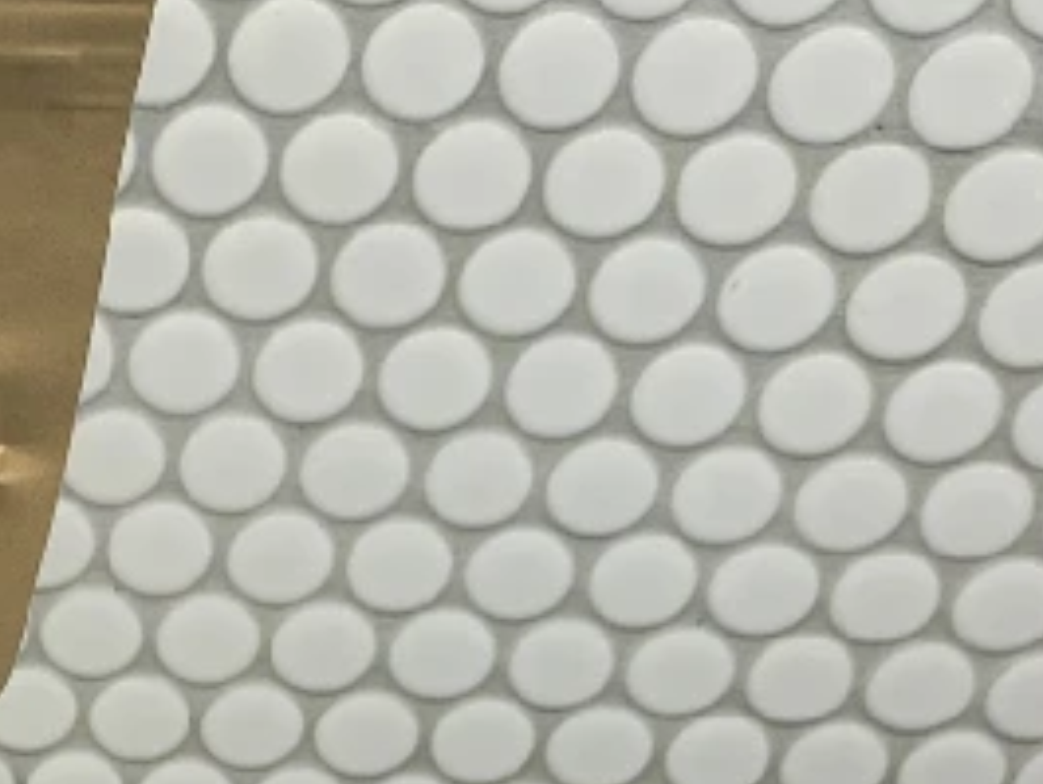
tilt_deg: -45.4
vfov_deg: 14.1
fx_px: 2954
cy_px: 1209
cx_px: -303
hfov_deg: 18.6
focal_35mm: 98
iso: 80
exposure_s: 1/120
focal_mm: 4.25
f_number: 1.8
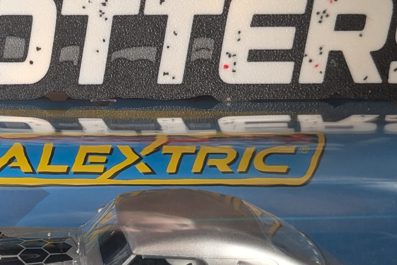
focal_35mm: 78
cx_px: 65
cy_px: 160
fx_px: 860
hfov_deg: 25.4
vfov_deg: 17.5
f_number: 1.73
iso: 90
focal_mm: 4.38
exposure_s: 1/99.9
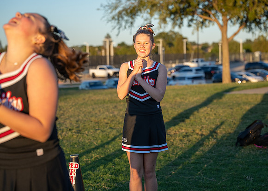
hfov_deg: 23.7
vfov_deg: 17.1
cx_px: 147
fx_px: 638
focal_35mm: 84
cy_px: 81
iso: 320
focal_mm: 67.1
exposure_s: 1/1250
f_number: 2.8
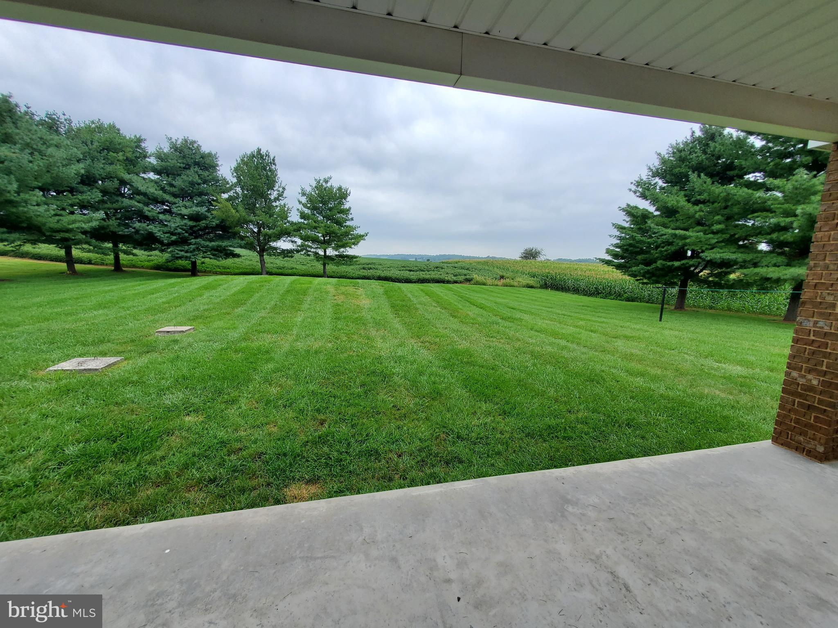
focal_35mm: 13
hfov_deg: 106.2
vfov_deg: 89.9
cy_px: 314
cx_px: 419
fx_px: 315
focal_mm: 1.8
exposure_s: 1/430
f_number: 2.2
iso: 50
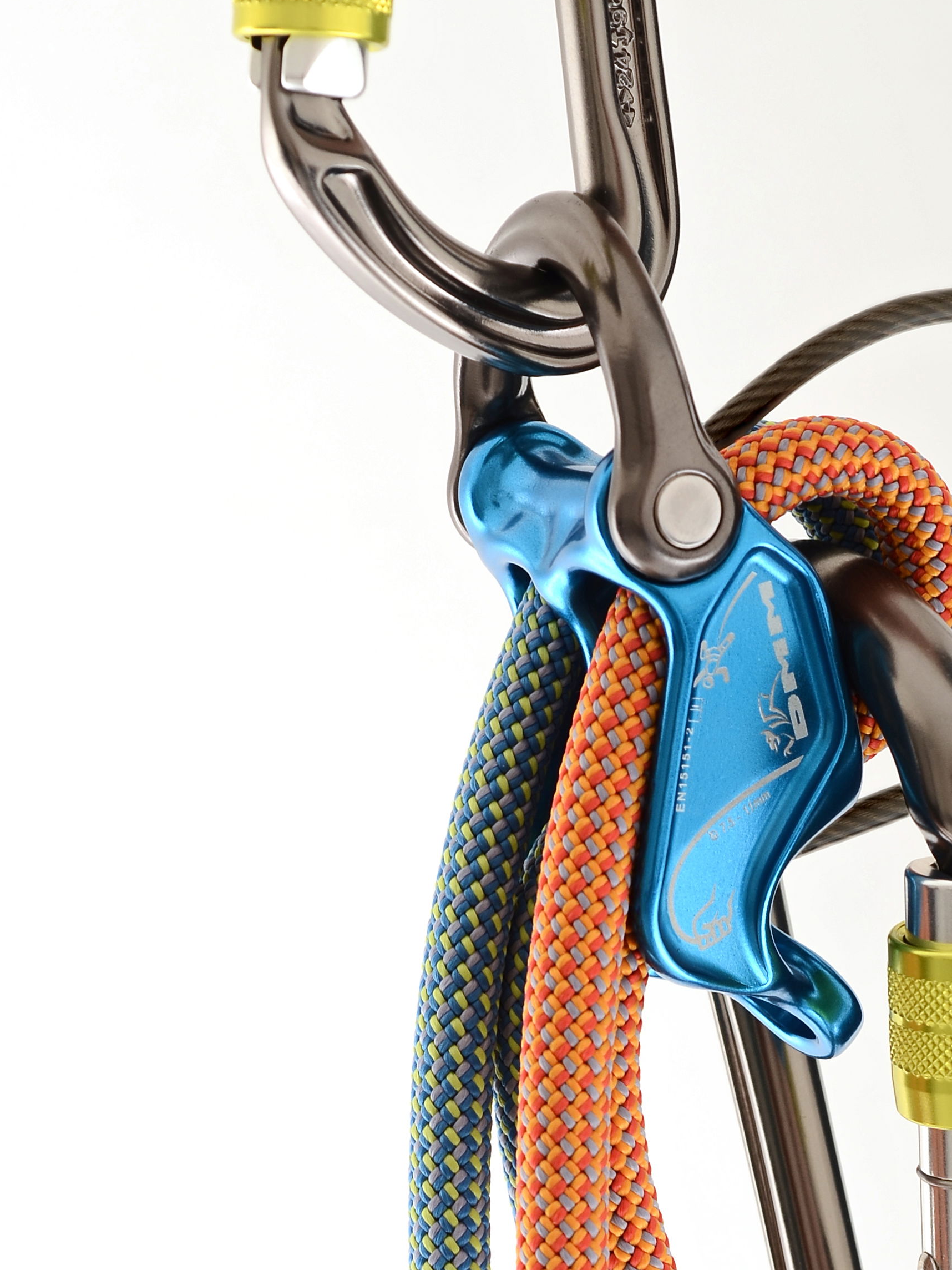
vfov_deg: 10.6
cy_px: 1084
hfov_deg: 8.0
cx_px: 721
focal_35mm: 186
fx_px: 6820
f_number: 8
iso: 100
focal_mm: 60
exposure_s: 1/250
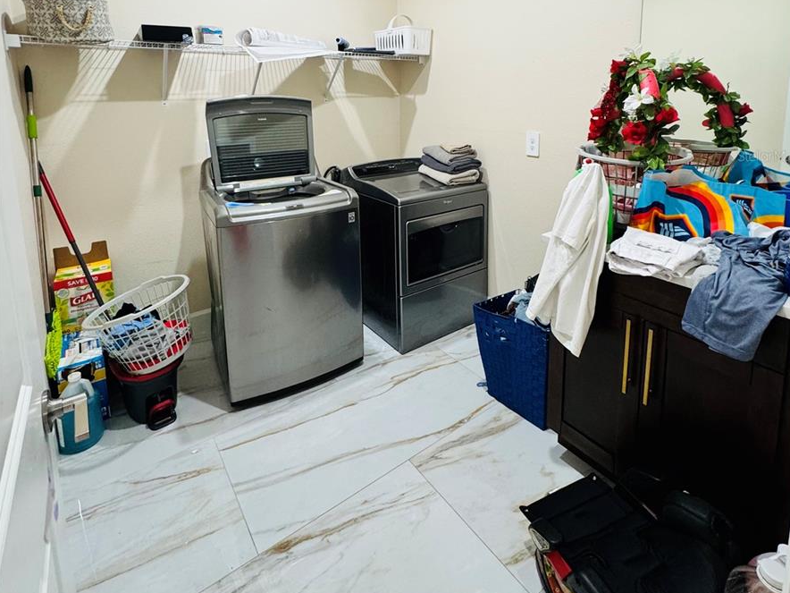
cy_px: 156
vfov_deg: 65.0
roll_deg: +0.5
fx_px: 434
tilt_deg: -8.1
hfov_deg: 84.7
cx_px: 399
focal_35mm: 19
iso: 200
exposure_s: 1/60
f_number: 2.2
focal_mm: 2.22
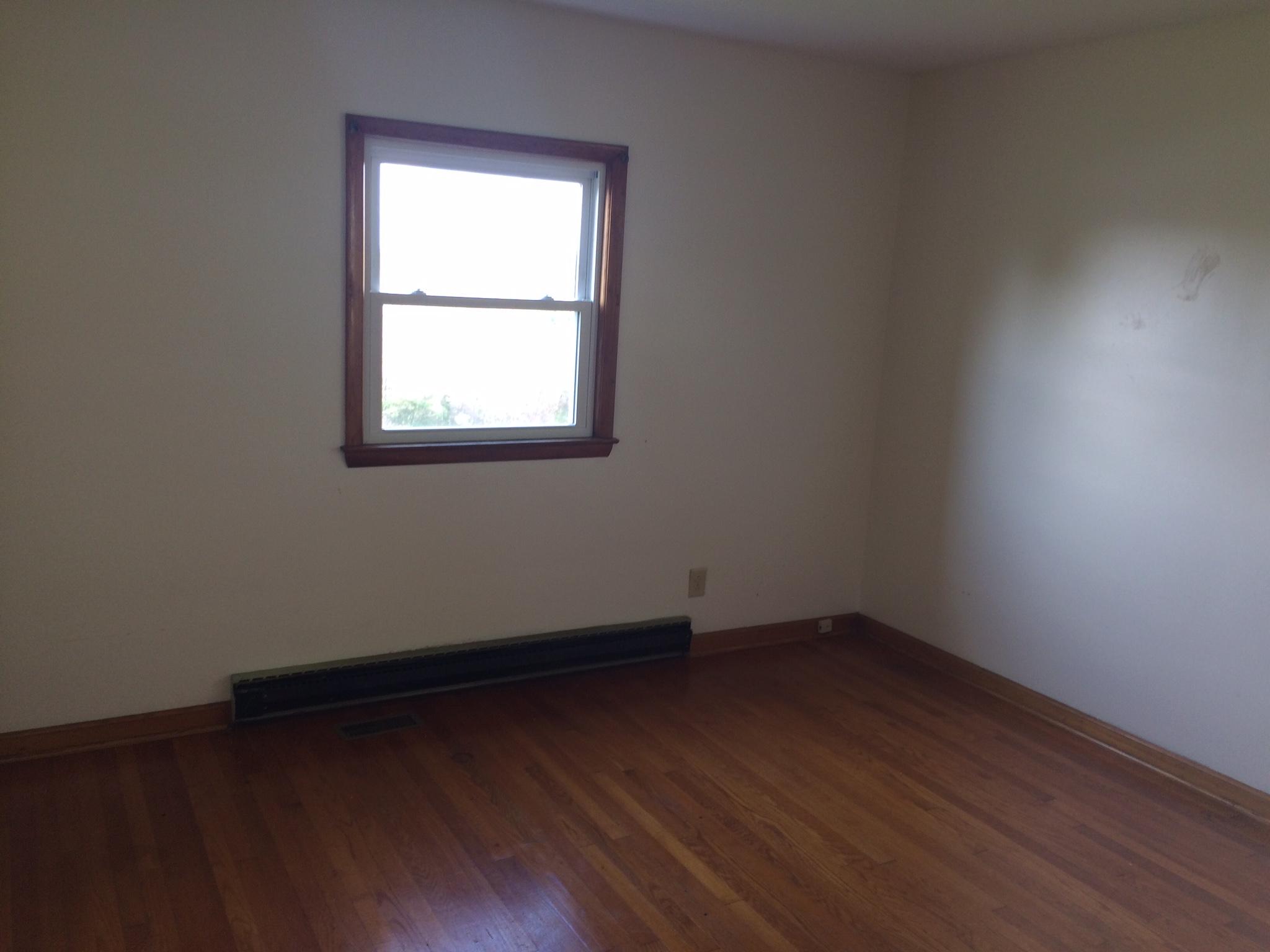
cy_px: 476
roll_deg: -2.2
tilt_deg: -12.2
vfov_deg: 48.2
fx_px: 1064
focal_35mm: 29
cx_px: 635
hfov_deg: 61.7
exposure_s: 1/30
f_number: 2.2
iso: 40
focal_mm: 4.15
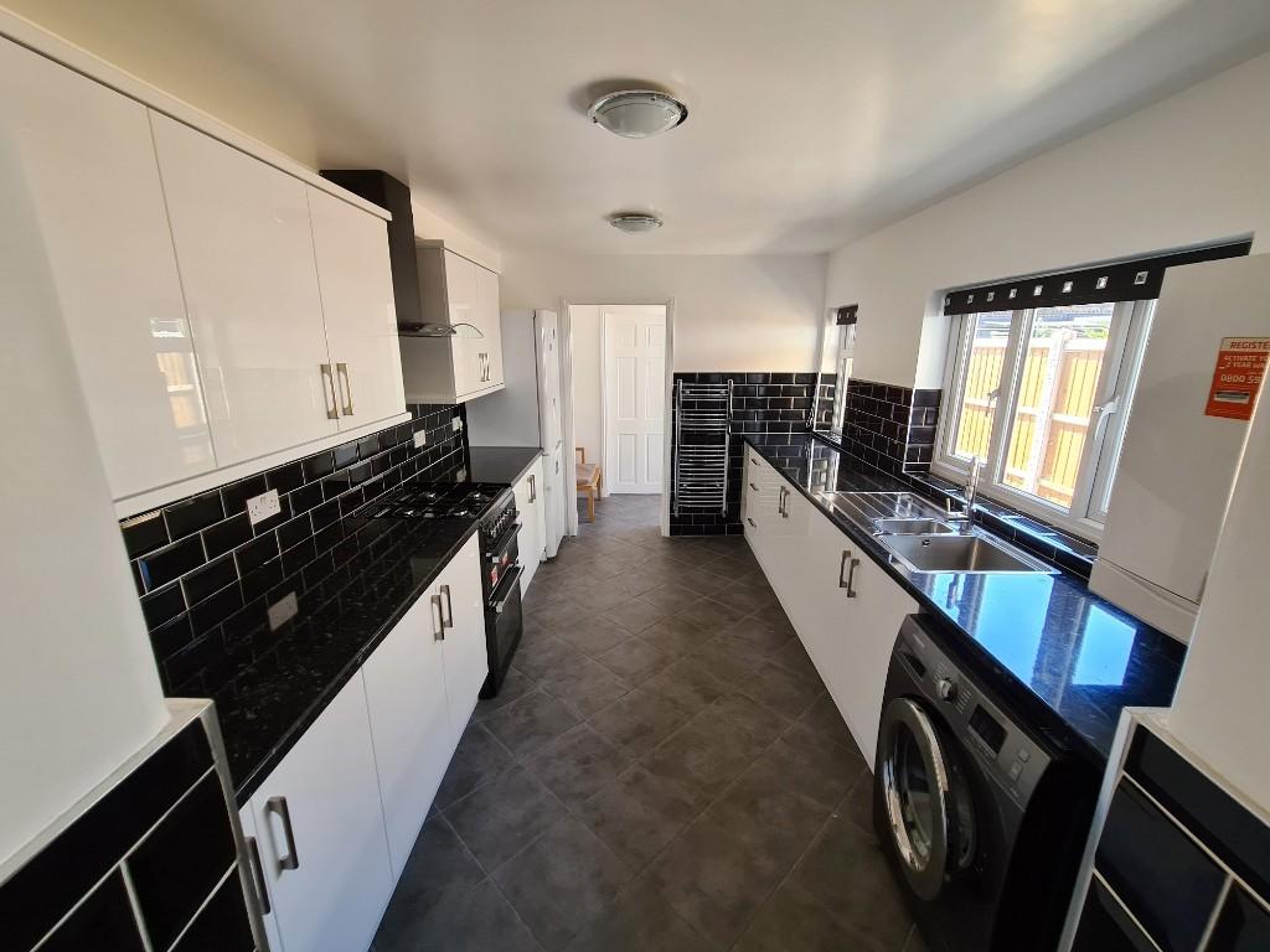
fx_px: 477
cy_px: 476
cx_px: 635
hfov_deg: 106.2
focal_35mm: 13
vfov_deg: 89.9
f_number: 2.2
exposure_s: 1/50
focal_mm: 2.22
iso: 100
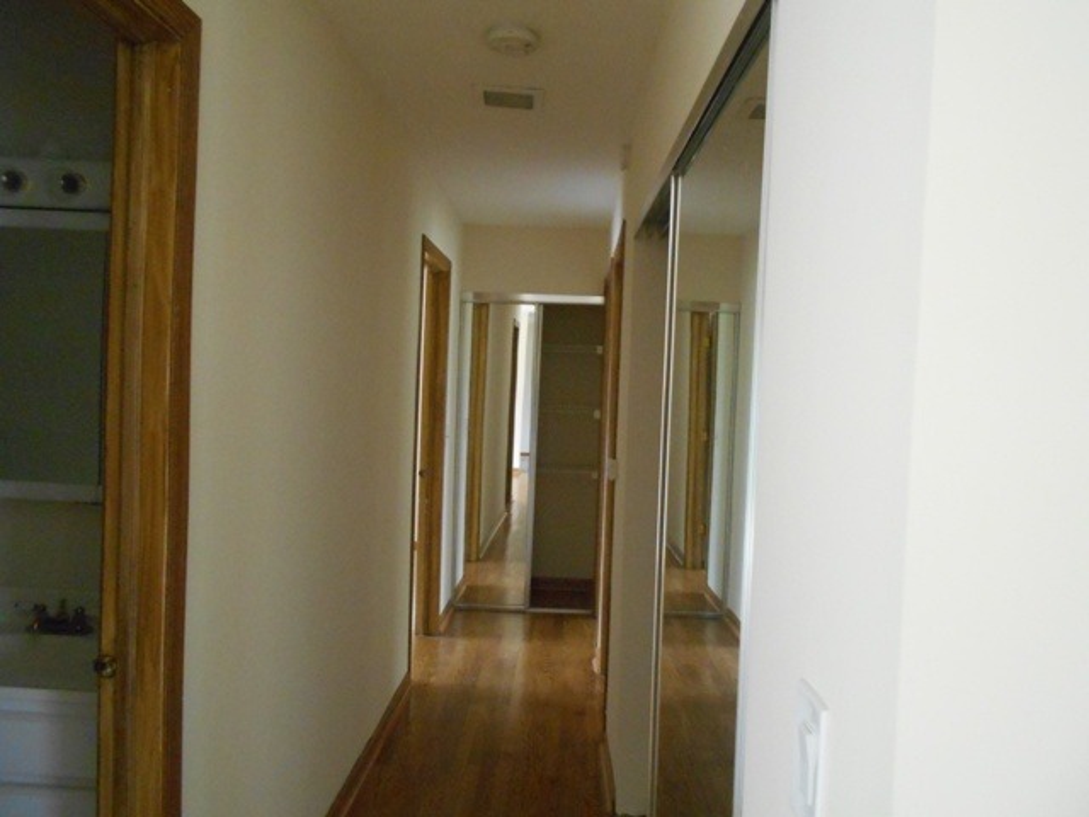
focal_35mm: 26
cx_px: 544
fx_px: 818
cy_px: 408
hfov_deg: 67.3
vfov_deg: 53.1
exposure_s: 1/50
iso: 800
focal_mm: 4.6
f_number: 3.2
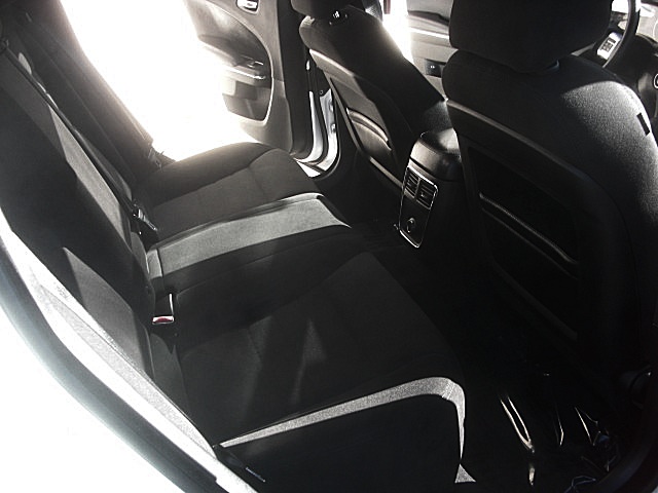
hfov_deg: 51.4
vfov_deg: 39.7
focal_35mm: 36
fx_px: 684
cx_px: 329
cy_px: 246
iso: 100
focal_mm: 6.3
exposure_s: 1/100
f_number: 2.8
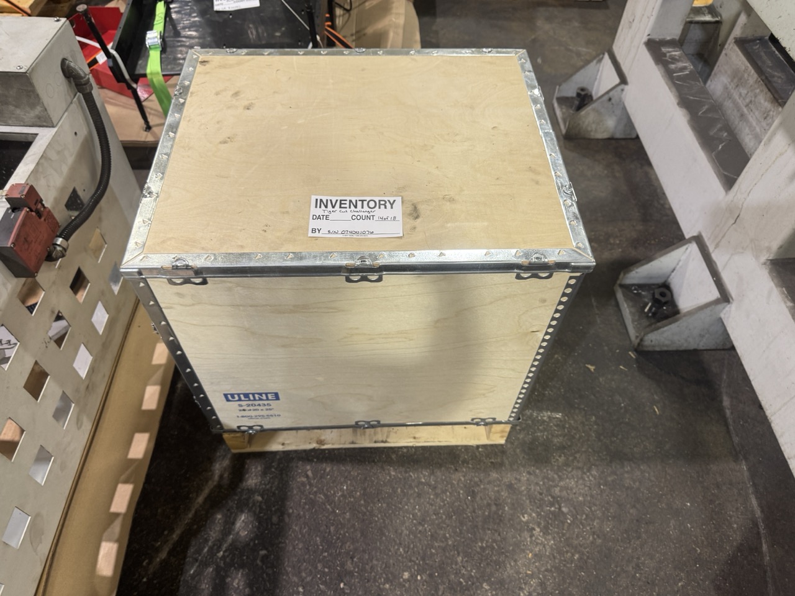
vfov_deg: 56.8
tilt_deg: -56.4
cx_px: 398
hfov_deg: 71.6
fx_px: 551
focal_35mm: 24
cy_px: 298
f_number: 1.78
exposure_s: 1/60
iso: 125
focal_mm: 6.76
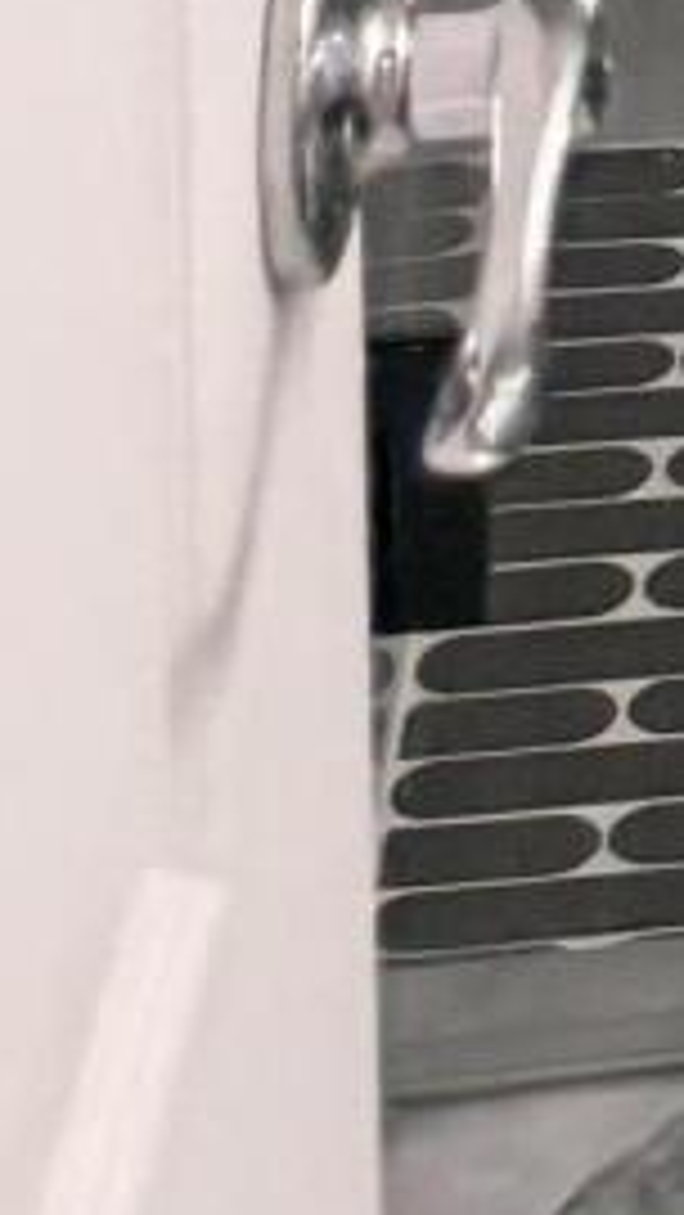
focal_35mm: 194
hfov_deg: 5.3
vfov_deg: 9.1
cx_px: 2934
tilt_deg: -7.8
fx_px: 6251
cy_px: -2300
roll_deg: -3.5
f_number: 1.78
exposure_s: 1/198
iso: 125
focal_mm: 6.76
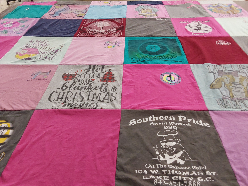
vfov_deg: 49.7
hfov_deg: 63.4
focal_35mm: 28
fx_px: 201
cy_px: 93
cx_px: 124
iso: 125
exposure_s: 1/60
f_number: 1.9
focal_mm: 2.91
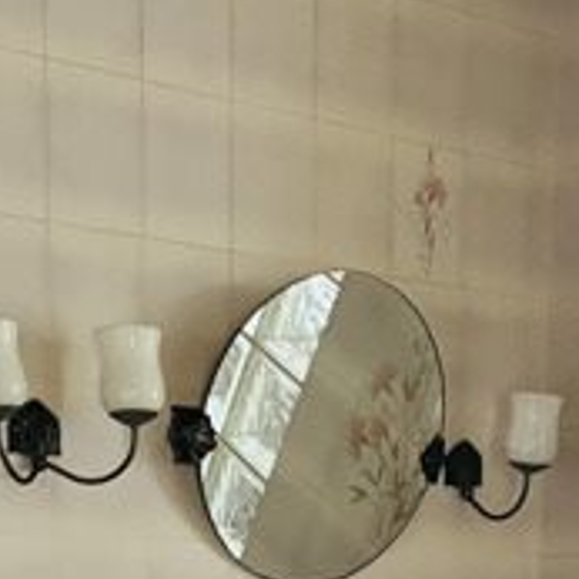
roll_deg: -0.5
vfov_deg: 15.0
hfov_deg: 16.4
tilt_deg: -10.0
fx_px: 2006
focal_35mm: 106
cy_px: 924
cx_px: 425
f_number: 1.6
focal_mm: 5.1
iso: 500
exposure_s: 1/33
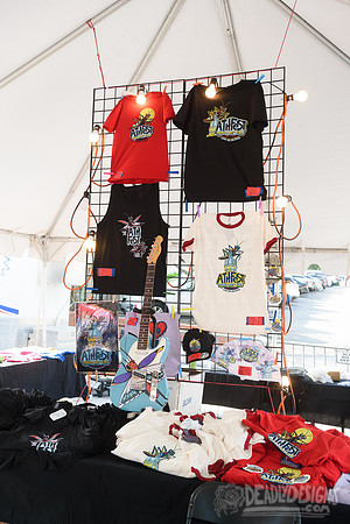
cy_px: 262
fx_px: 525
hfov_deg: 36.9
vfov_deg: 53.1
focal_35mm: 36
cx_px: 175
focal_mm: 36
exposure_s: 1/200
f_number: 5
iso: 250
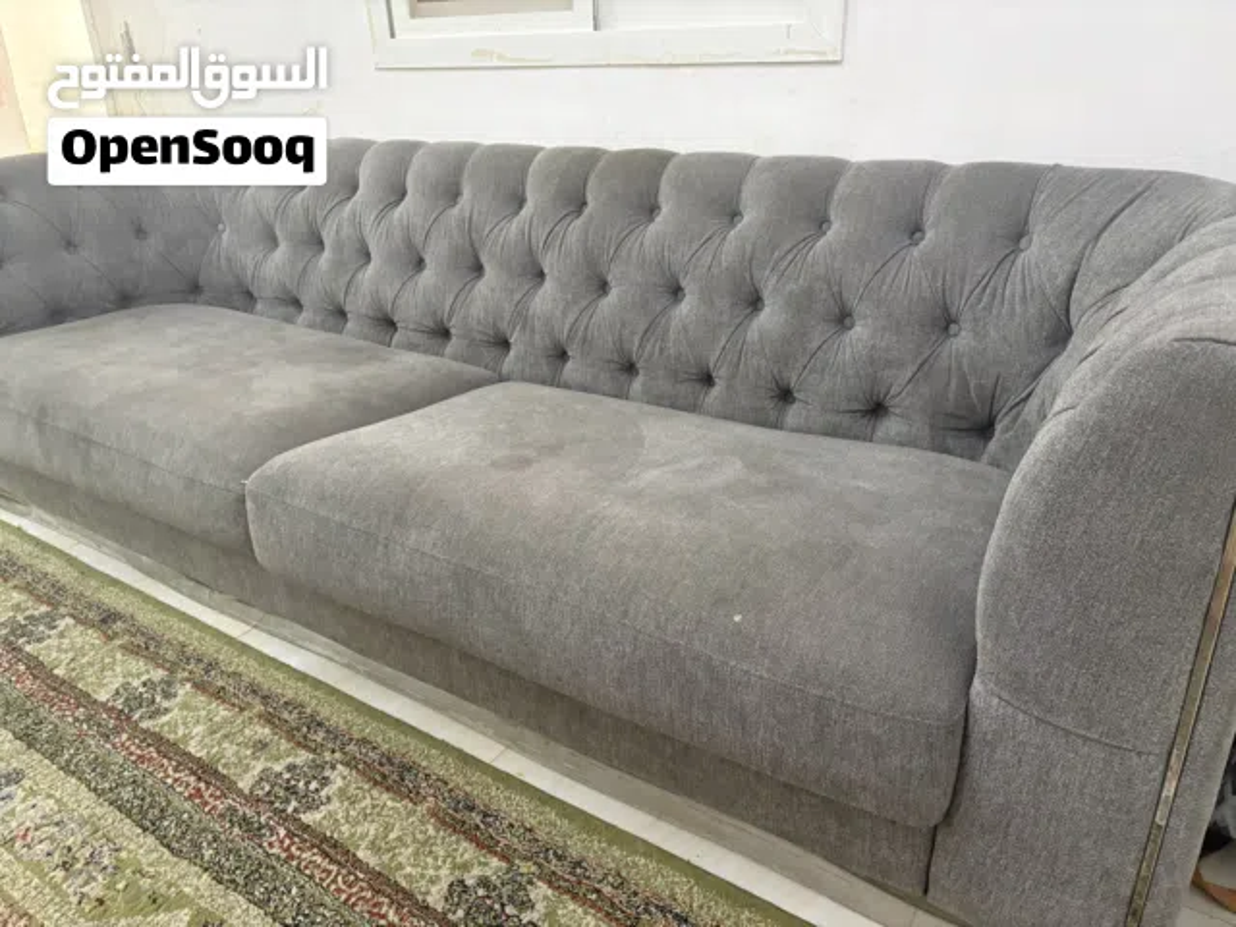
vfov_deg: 53.1
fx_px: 928
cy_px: 464
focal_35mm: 26
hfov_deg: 67.3
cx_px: 618
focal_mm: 5.96
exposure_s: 1/50
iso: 400
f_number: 1.6
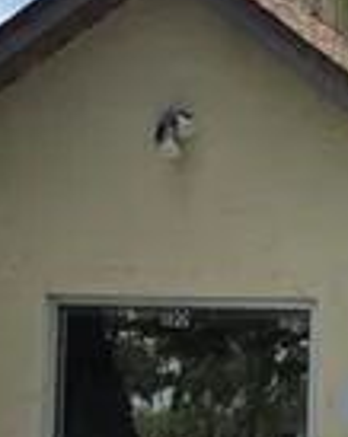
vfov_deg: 11.4
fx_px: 2170
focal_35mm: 168
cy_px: 459
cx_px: 1216
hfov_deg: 7.5
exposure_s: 1/2088
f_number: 1.8
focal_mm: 5.4
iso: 25
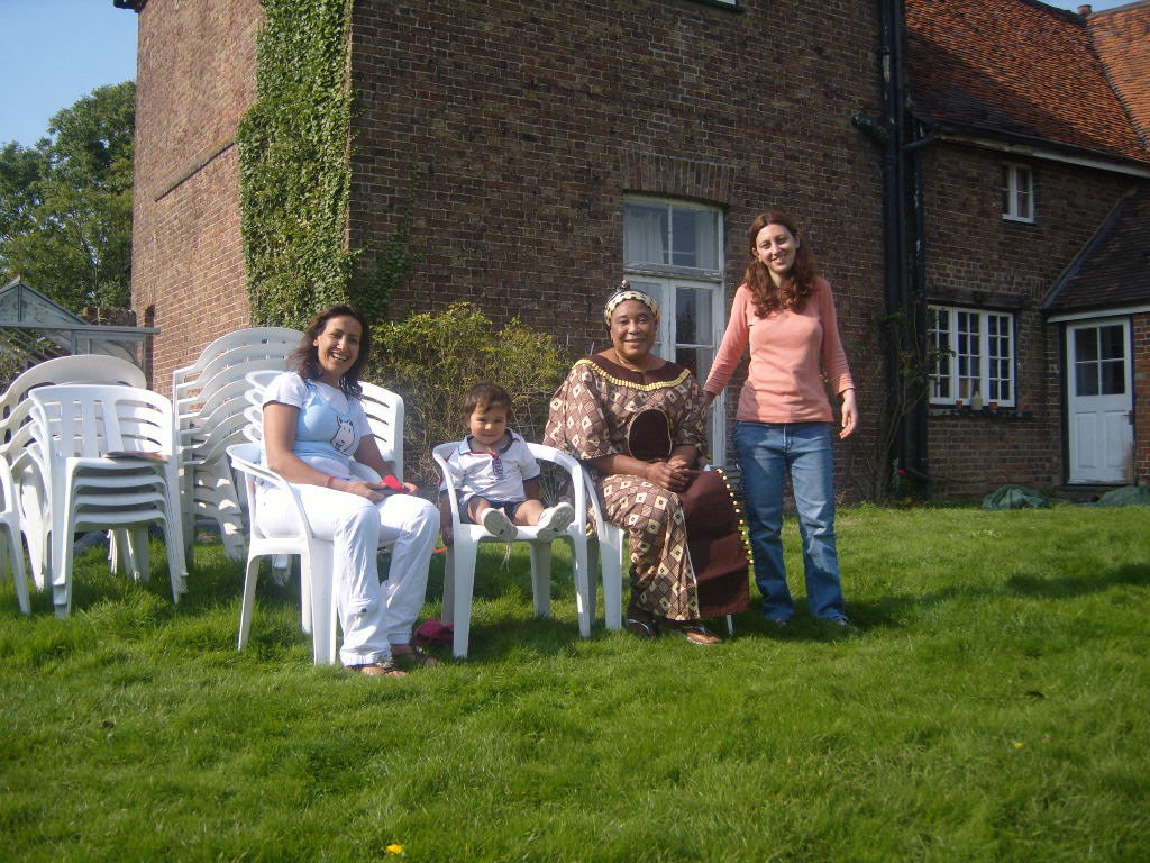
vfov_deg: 40.7
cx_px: 575
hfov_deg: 52.6
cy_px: 432
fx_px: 1163
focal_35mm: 35
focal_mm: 7.4
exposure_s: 1/180
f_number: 7.1
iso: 80
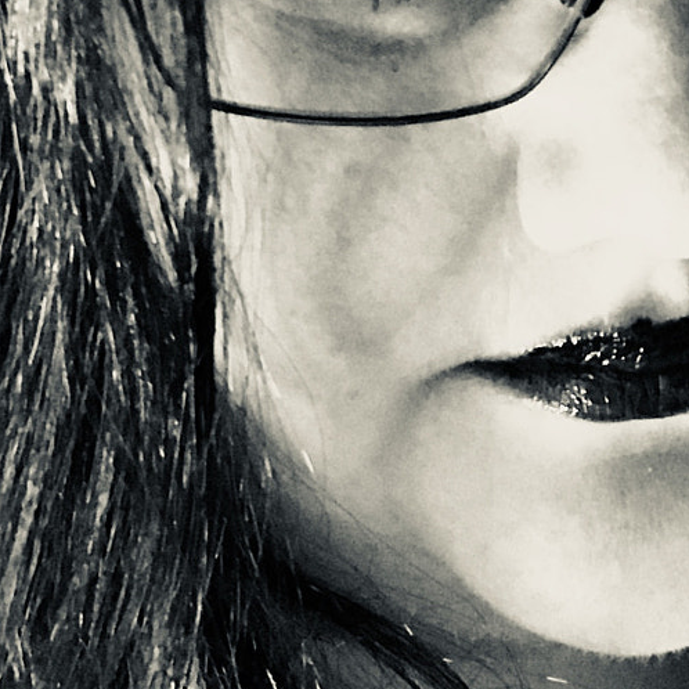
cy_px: 46
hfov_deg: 18.9
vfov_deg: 18.7
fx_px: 2049
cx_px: 552
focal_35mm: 91
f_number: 2.2
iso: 320
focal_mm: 2.87
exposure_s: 1/15
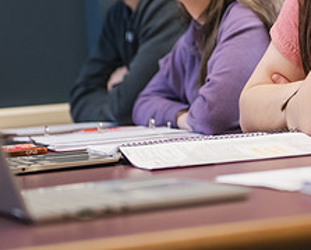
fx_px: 1484
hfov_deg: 11.9
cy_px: -6
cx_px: 294
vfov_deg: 9.5
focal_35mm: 161
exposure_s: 1/200
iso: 1250
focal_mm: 66
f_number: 2.8
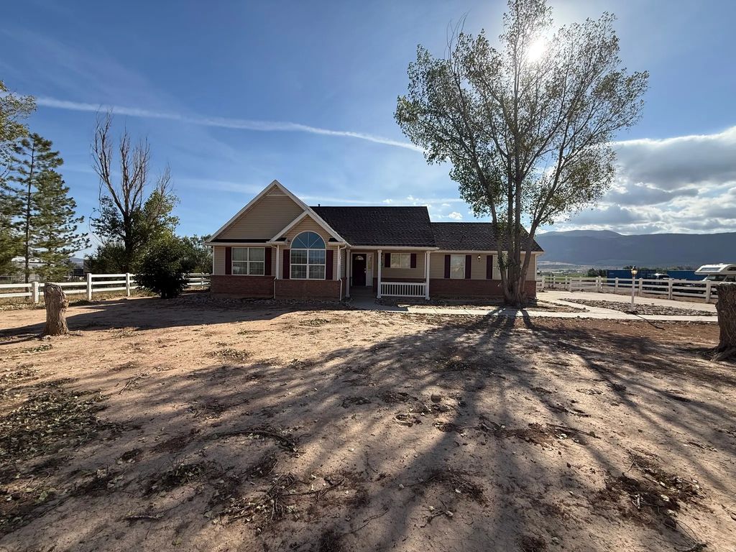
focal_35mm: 14
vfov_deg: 85.7
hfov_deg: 102.1
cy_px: 276
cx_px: 368
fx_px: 298
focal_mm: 2.22
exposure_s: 1/2320
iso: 50
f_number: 2.2
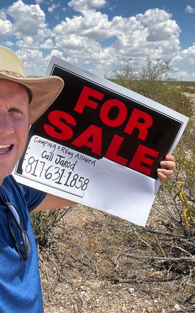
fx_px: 315
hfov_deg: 34.0
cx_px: 63
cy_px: 150
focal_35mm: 37
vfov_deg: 52.8
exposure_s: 1/693
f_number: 2.2
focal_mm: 2.71
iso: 32
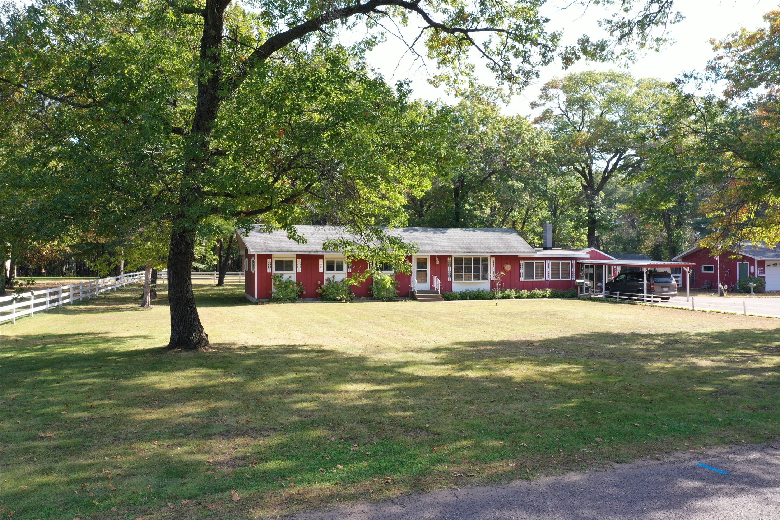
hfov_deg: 65.5
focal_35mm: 28
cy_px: 260
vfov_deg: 46.4
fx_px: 607
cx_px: 390
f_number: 5
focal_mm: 10.26
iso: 100
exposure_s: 1/100
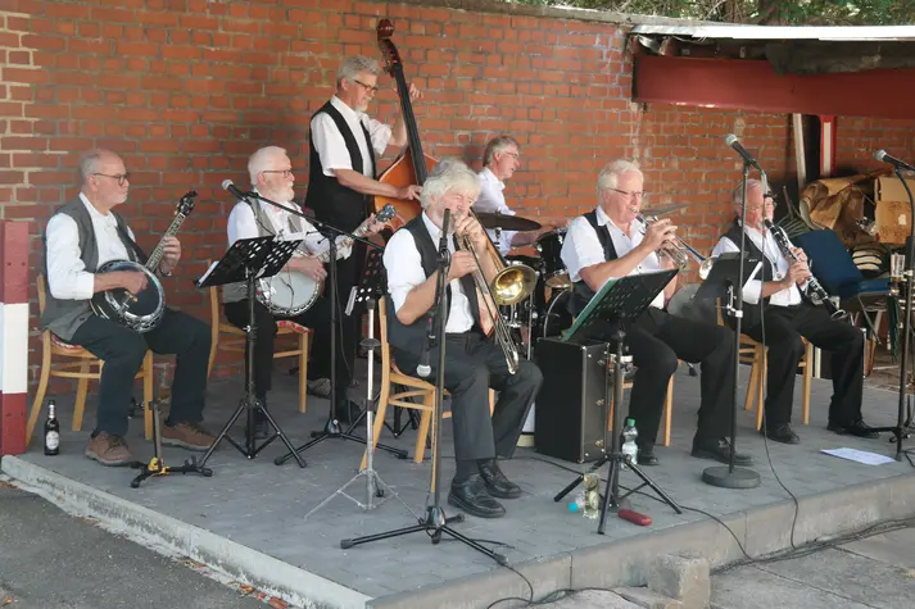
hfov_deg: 32.9
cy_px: 304
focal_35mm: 61
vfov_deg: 22.2
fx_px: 1550
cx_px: 458
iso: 200
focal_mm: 40
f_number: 5
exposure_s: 1/60
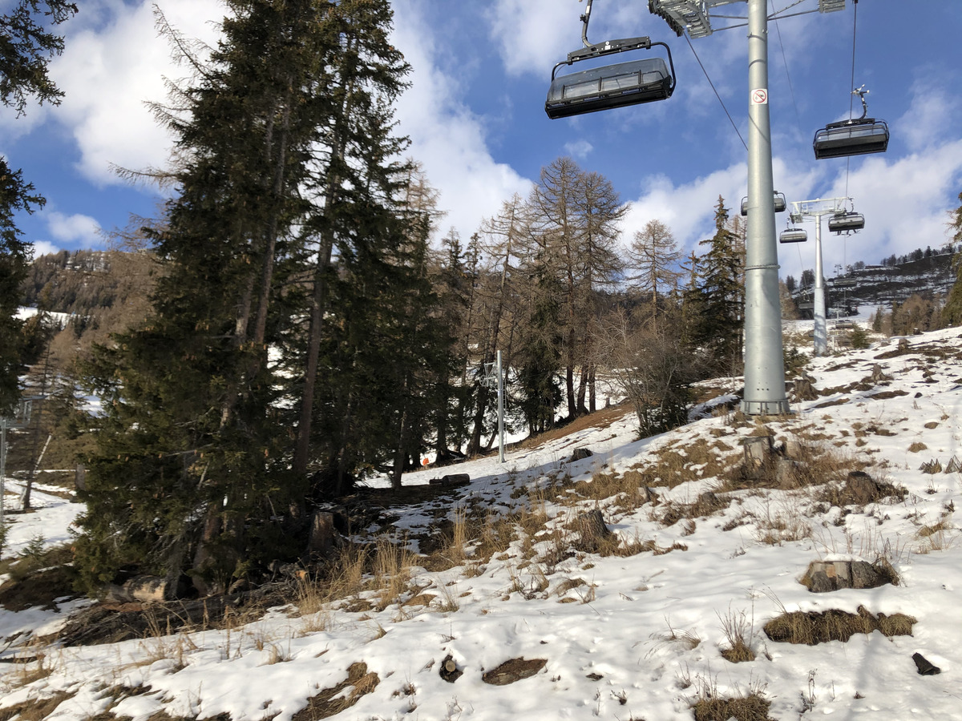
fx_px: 778
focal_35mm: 28
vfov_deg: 49.7
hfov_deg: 63.4
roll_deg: -2.6
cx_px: 481
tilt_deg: +13.7
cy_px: 360
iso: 20
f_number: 1.8
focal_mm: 4
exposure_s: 1/2088
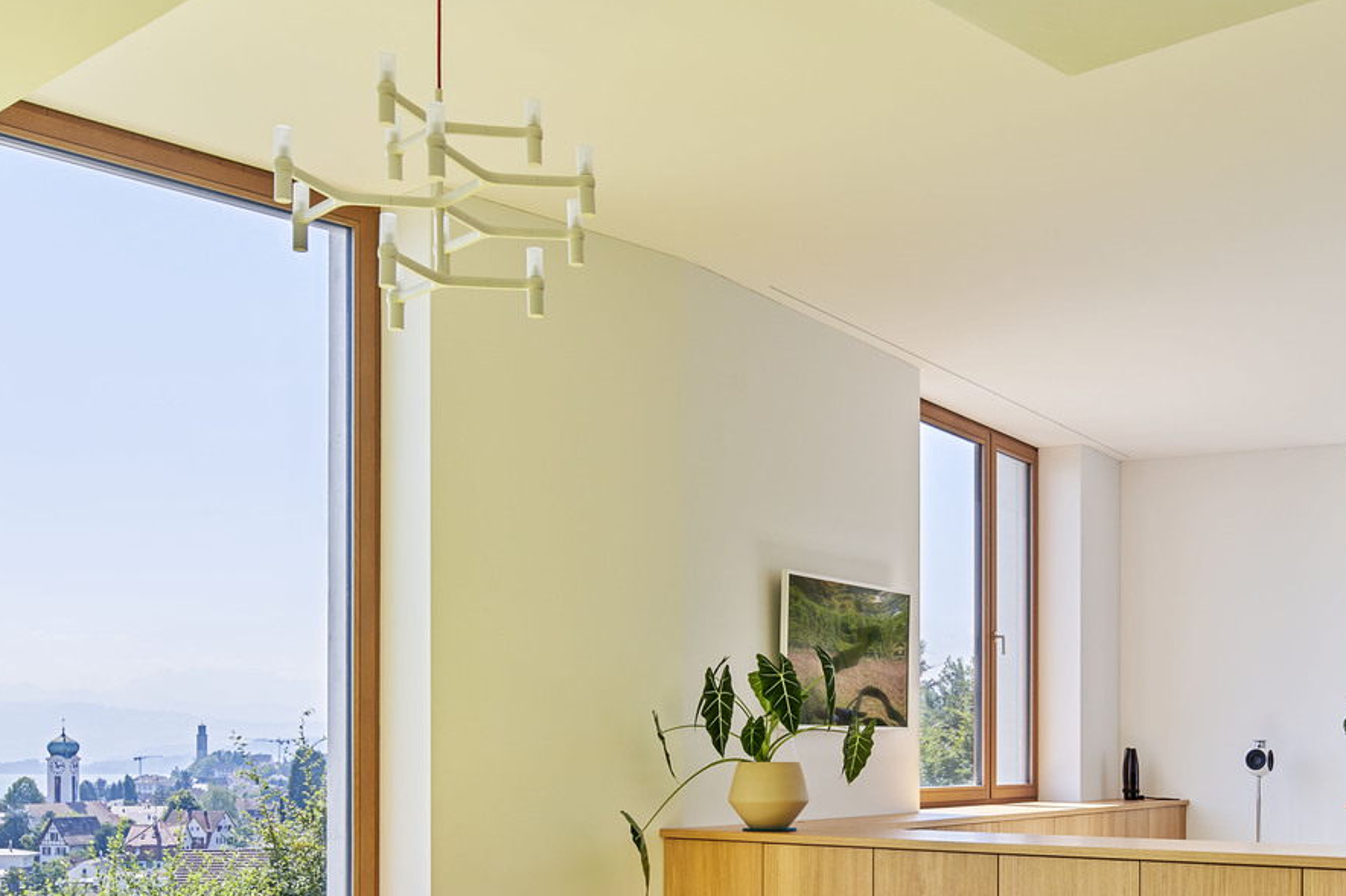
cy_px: 961
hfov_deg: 44.9
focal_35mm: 43
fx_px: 1607
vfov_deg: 28.6
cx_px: 882
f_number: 11
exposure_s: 1/5
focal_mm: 19
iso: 100
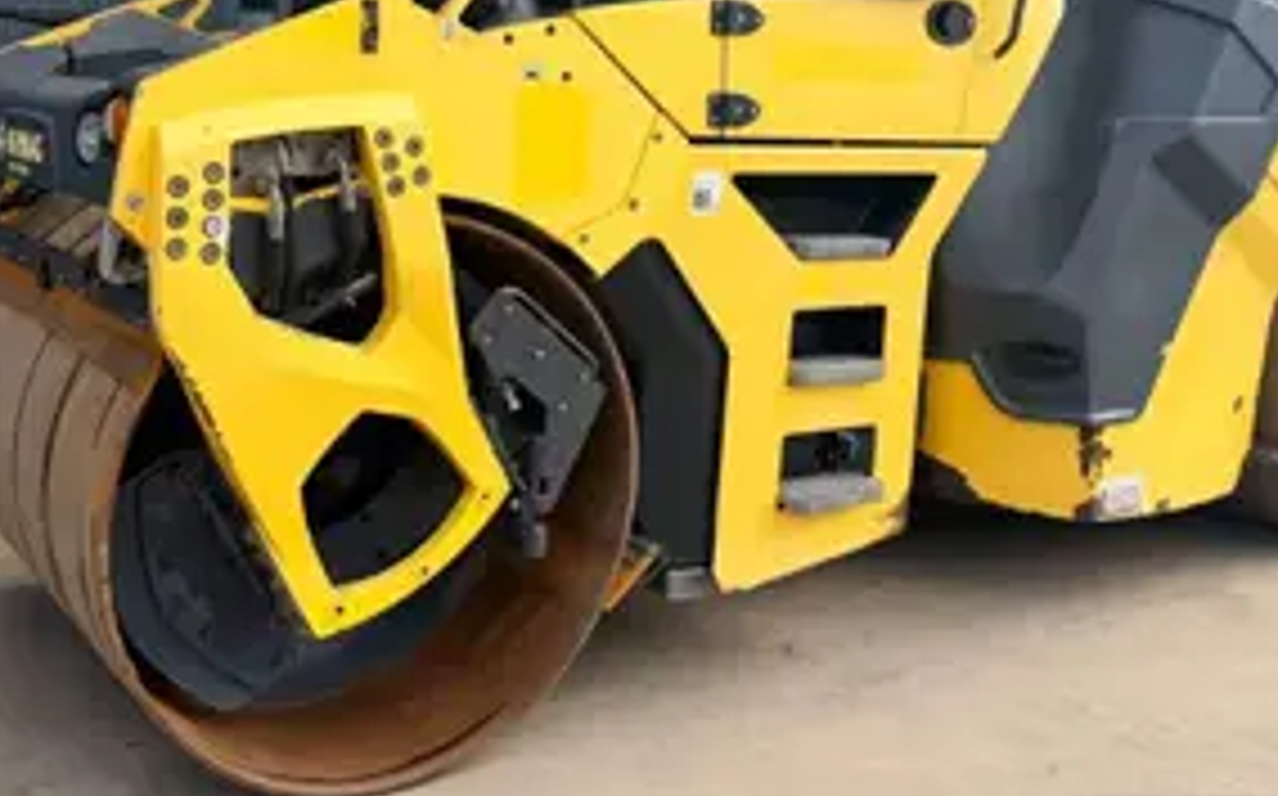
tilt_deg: -1.1
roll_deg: -2.3
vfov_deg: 28.9
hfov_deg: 46.2
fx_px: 1496
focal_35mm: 43
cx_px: 594
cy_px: 126
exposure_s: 1/1727
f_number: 1.78
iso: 80
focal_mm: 6.76
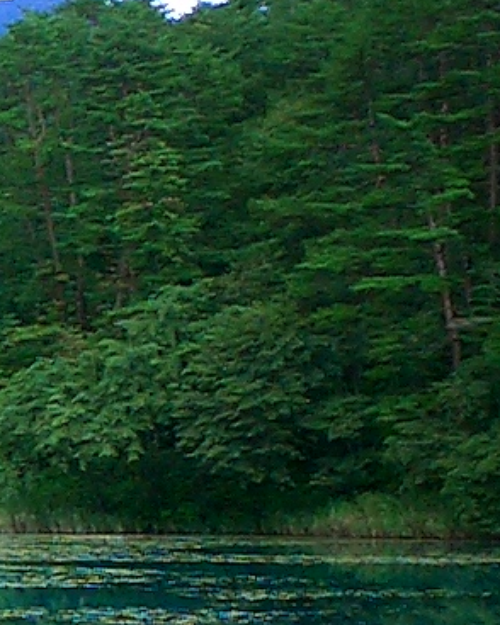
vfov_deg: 12.1
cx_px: -551
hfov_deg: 9.1
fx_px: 2907
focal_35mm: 157
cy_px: 703
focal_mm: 5.6
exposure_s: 1/100
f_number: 3.5
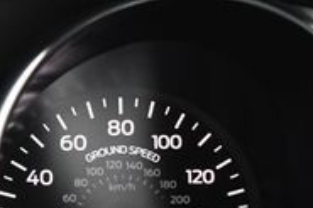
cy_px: 196
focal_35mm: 135
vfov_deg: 10.1
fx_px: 1173
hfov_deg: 14.0
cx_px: -189
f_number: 4
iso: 1600
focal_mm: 26
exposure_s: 1/125
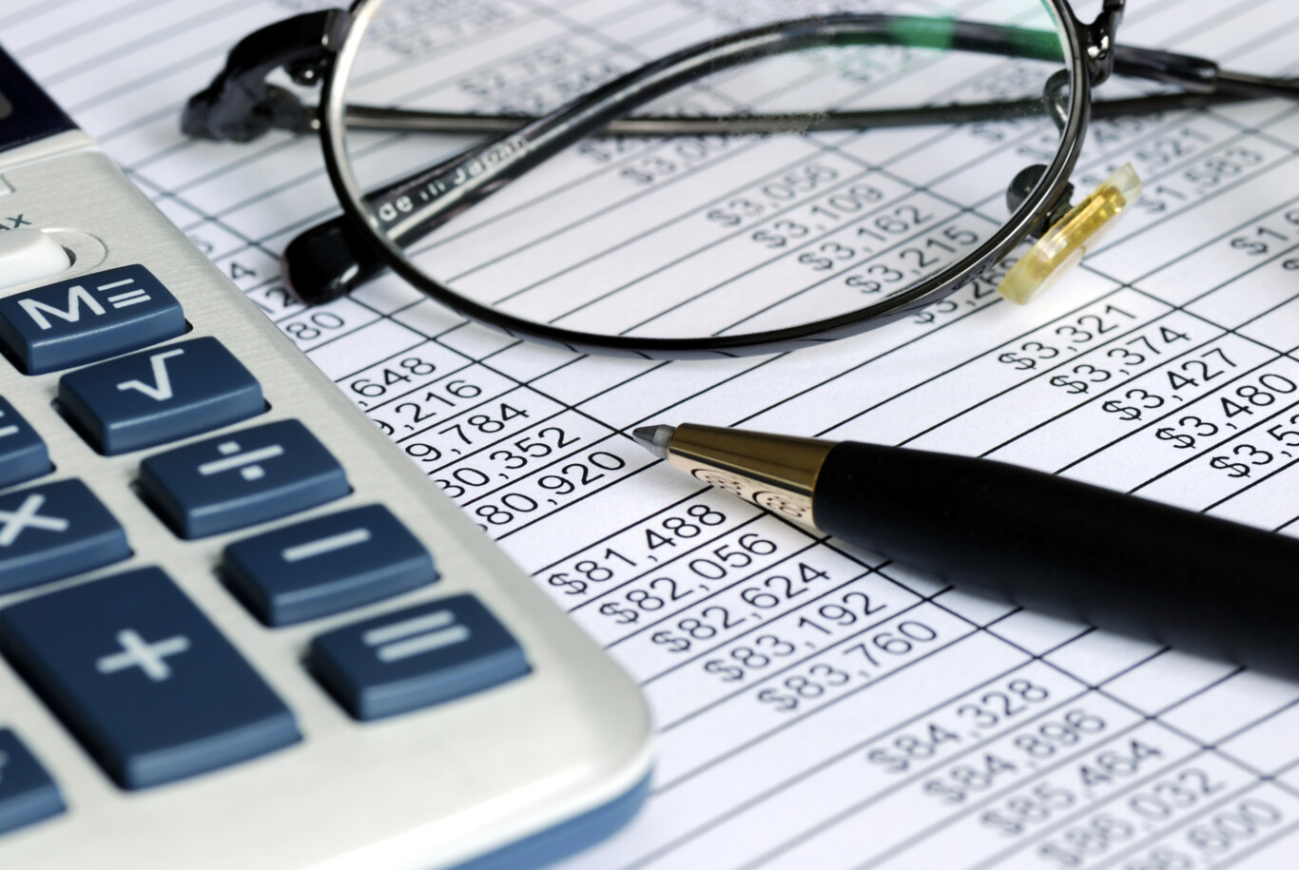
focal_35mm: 135
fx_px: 4878
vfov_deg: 10.2
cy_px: 435
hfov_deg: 15.2
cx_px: 650
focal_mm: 90
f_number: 16
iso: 100
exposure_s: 1/1.6
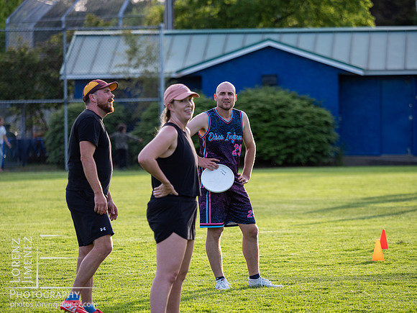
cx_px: 208
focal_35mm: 260
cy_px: 156
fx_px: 3132
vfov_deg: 5.7
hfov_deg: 7.6
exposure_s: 1/1000
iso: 400
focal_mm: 130
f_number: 2.8
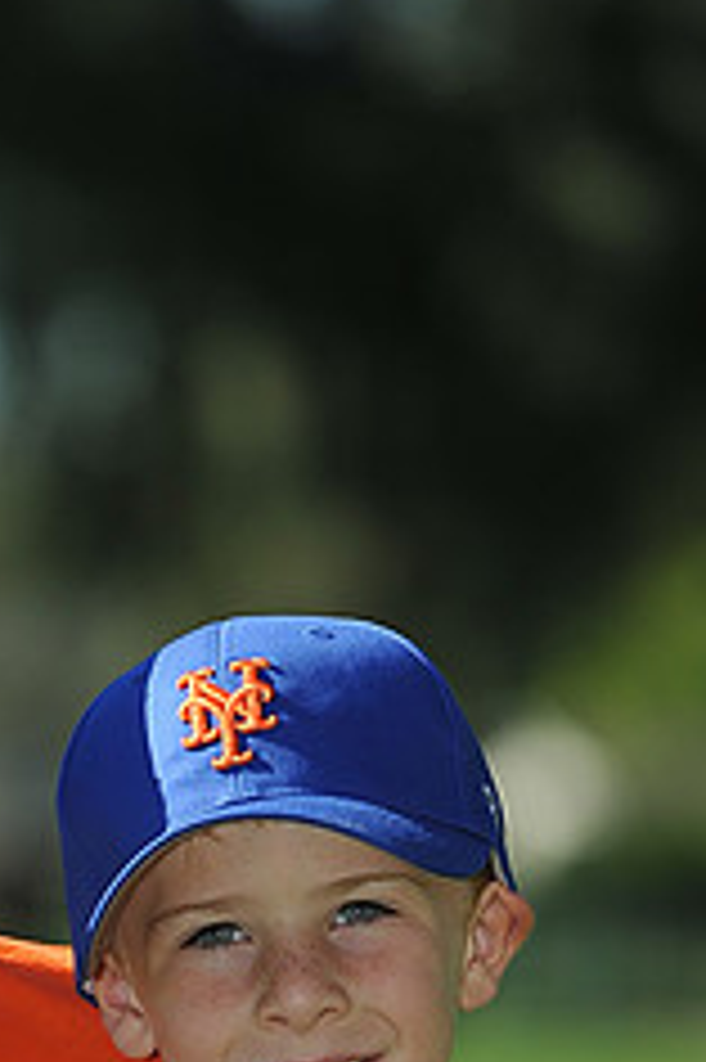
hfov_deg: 6.0
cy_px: 1166
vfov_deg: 9.0
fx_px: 6657
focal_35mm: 226
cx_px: -103
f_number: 4
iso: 200
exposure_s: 1/1250
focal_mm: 92
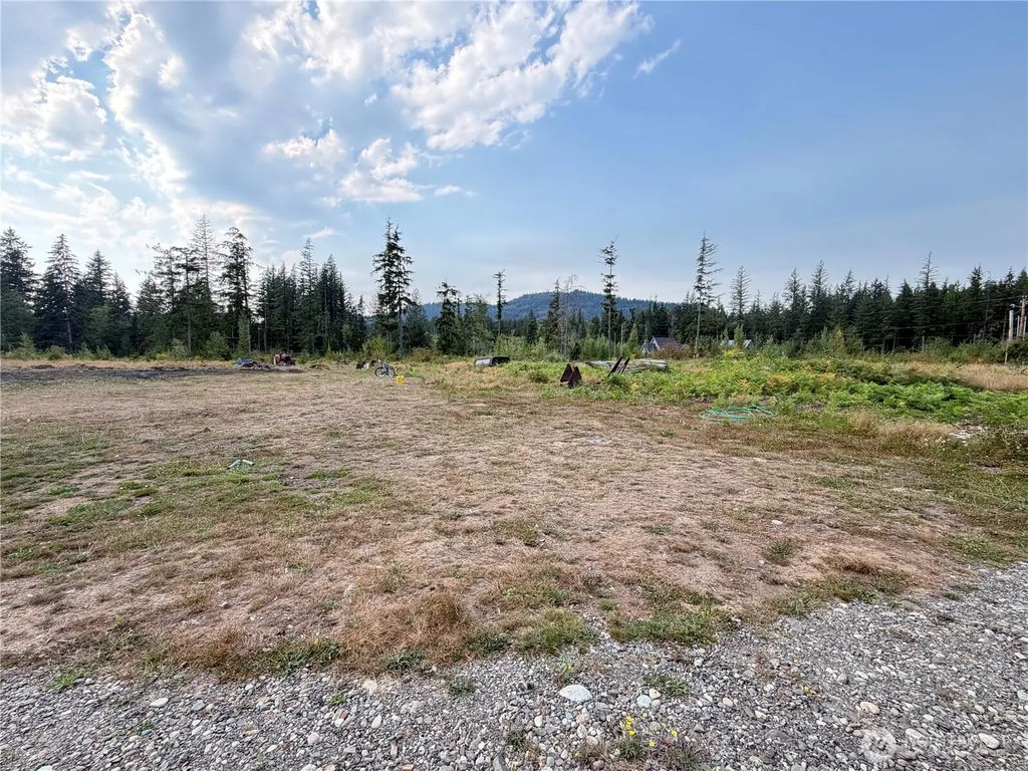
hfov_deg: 102.1
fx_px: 416
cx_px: 514
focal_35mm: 14
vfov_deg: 85.7
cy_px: 386
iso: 50
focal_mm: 2.22
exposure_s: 1/336
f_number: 2.2
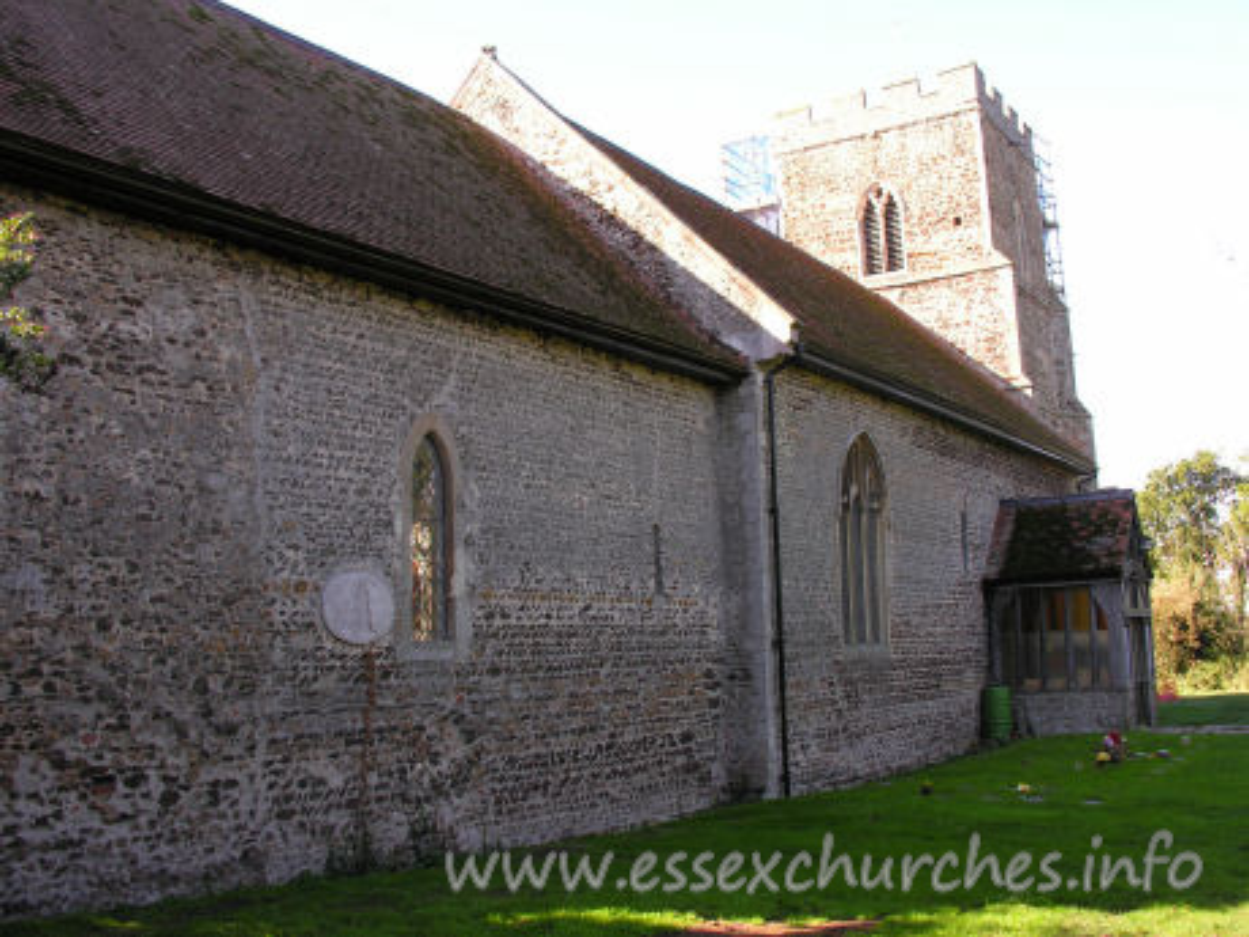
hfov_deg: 52.6
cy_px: 468
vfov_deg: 40.7
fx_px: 1263
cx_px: 624
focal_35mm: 35
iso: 50
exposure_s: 1/81.4
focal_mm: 8.9
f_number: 4
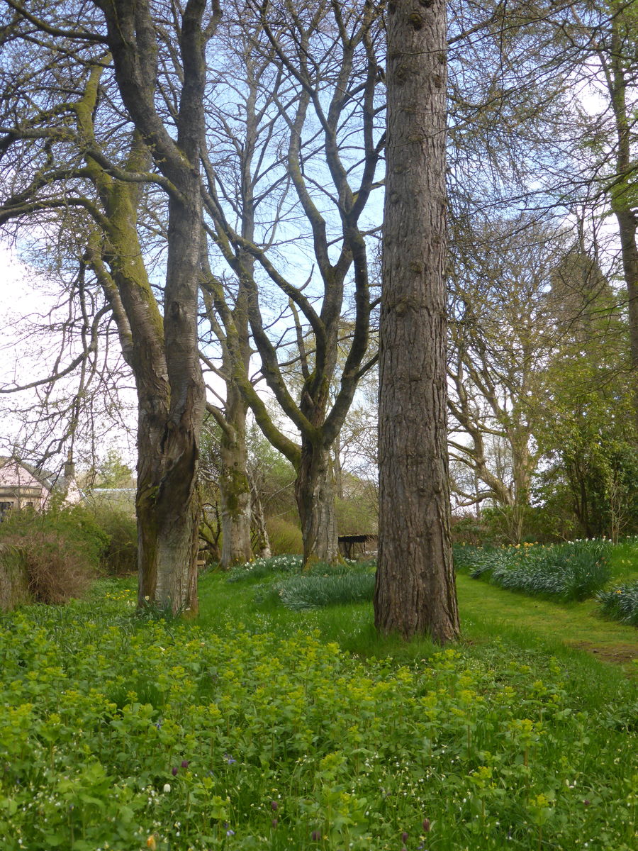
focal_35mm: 43
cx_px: 319
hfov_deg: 33.6
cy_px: 426
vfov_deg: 43.9
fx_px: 1057
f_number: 3.9
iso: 100
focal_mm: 7.4
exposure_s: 1/200
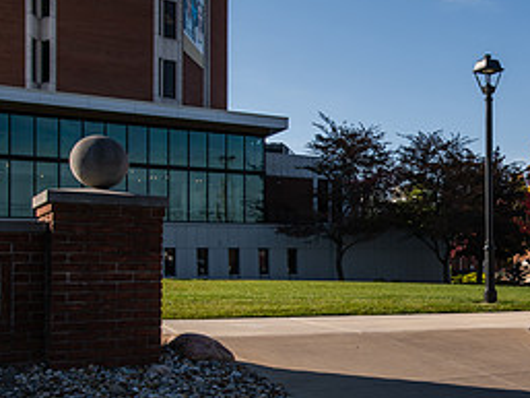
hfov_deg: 34.1
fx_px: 797
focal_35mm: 52
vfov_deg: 27.9
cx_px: 509
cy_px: 253
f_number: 9
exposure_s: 1/500
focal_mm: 24
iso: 250
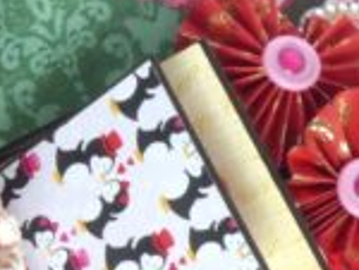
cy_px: 337
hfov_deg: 11.0
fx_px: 1828
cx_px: -57
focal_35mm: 176
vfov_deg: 8.4
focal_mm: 7.8
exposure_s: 1/60
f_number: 7.1
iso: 200
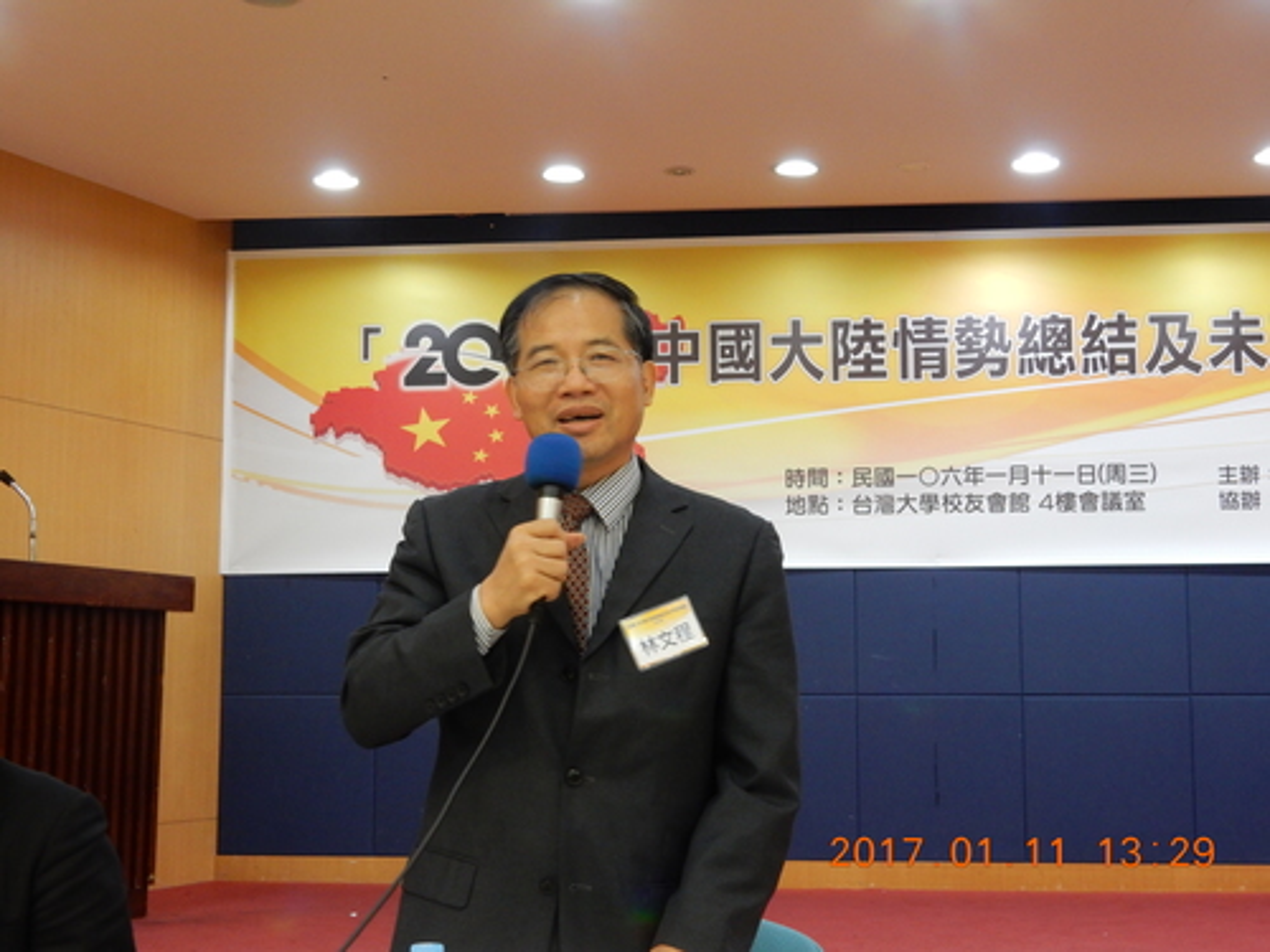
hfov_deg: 37.5
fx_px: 1871
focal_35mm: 51
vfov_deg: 28.6
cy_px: 476
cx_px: 635
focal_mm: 9
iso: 400
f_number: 4.5
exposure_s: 1/10
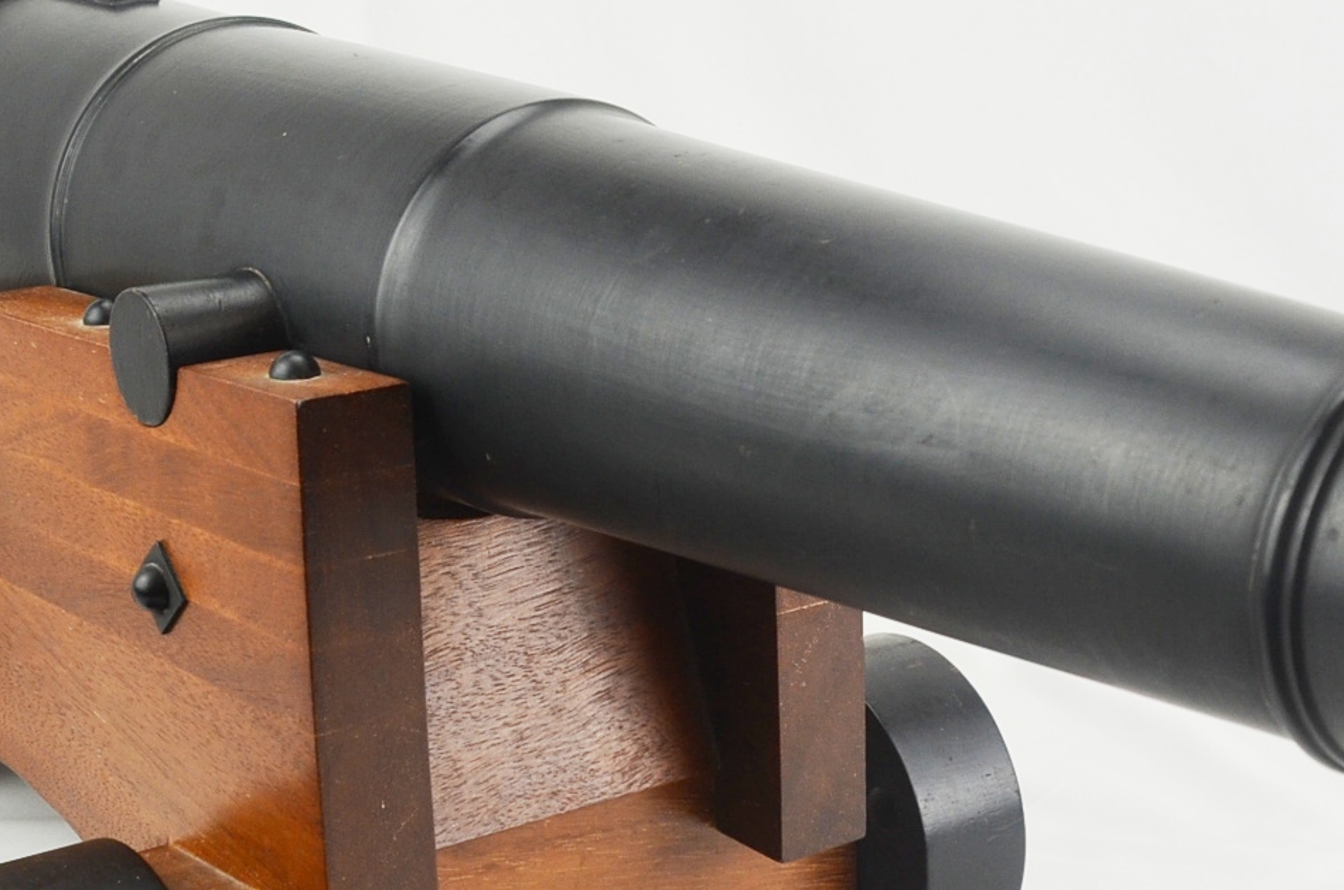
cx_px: 630
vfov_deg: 19.3
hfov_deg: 28.9
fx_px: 2608
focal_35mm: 70
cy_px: 548
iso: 360
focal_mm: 18
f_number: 5.6
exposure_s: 1/125
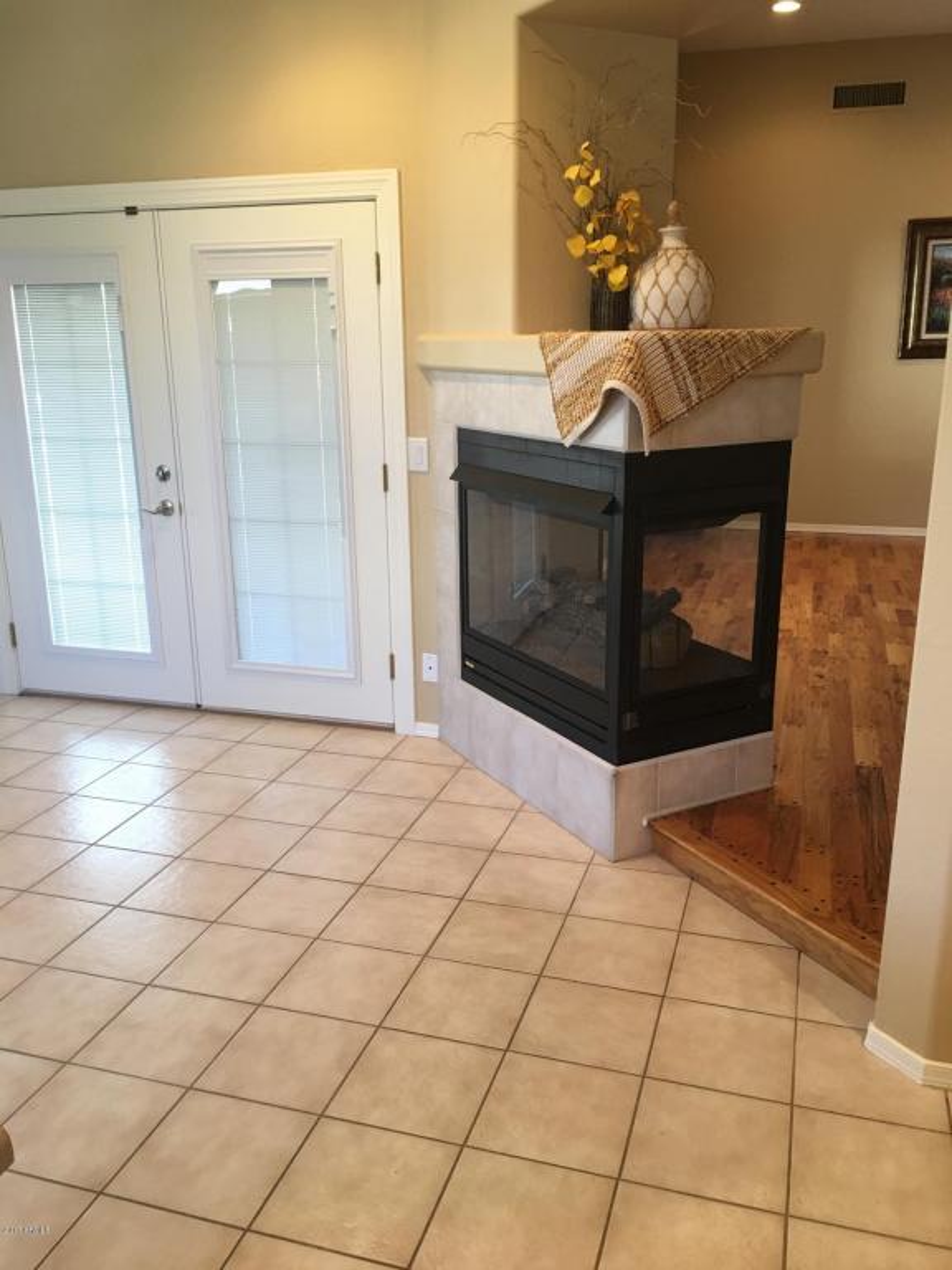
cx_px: 476
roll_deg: +0.3
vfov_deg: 61.7
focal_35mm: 29
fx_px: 1063
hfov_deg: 48.2
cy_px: 635
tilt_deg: -16.2
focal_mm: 4.15
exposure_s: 1/15
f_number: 2.2
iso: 40
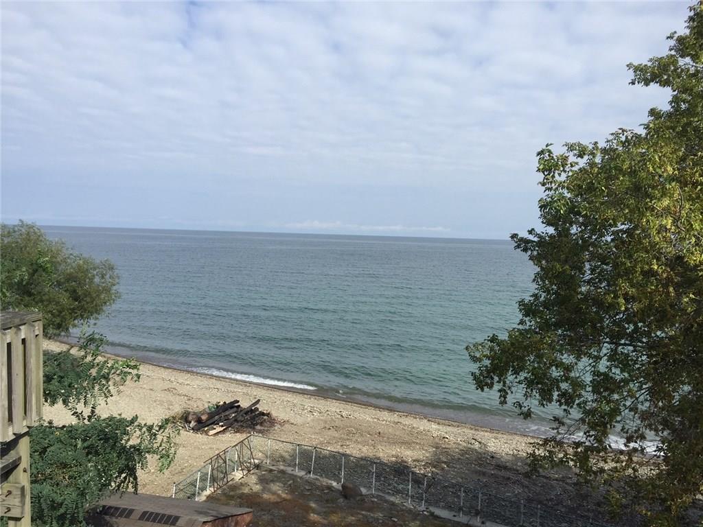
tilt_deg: -3.1
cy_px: 264
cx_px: 352
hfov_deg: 61.7
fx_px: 589
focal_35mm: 29
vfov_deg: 48.2
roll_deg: -1.9
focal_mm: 4.15
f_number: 2.2
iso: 32
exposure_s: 1/2083
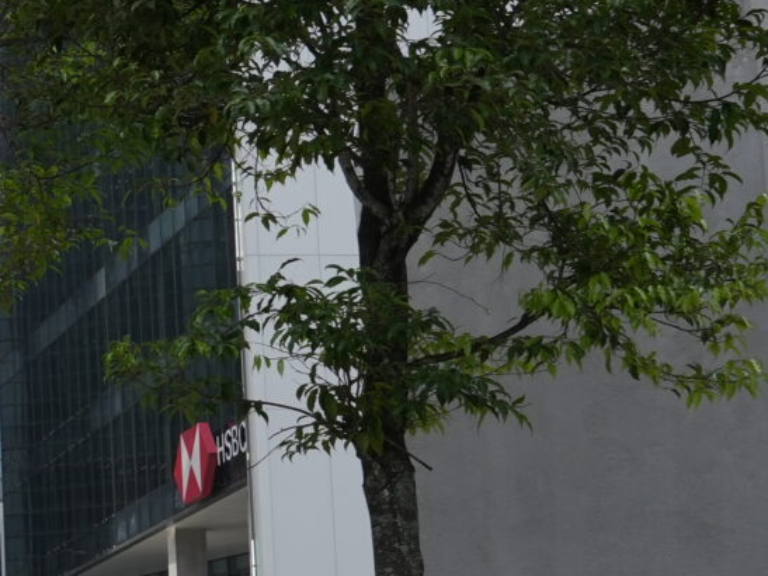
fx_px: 3394
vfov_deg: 9.7
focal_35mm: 153
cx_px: -977
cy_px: 324
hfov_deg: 11.2
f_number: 5.6
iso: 200
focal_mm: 34
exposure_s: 1/800
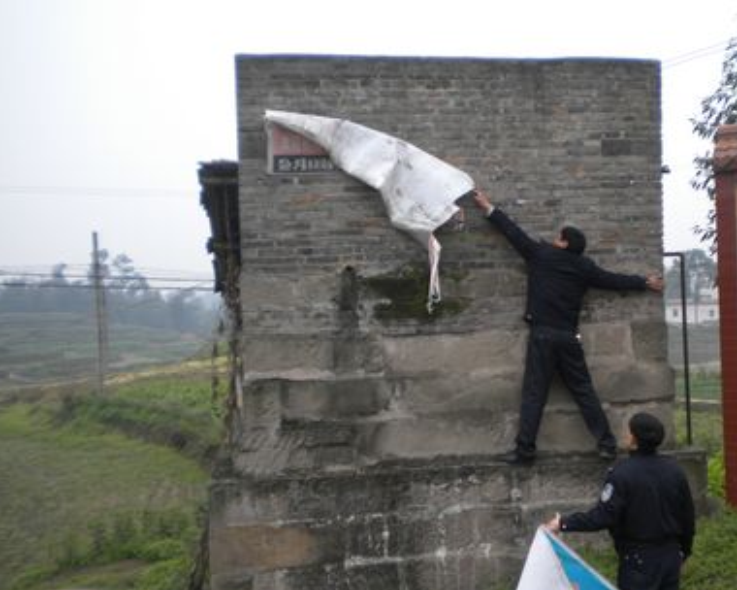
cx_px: 479
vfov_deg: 33.4
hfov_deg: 40.7
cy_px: 333
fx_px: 982
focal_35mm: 45
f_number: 3.1
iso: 82
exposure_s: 1/58.1
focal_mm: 6.3
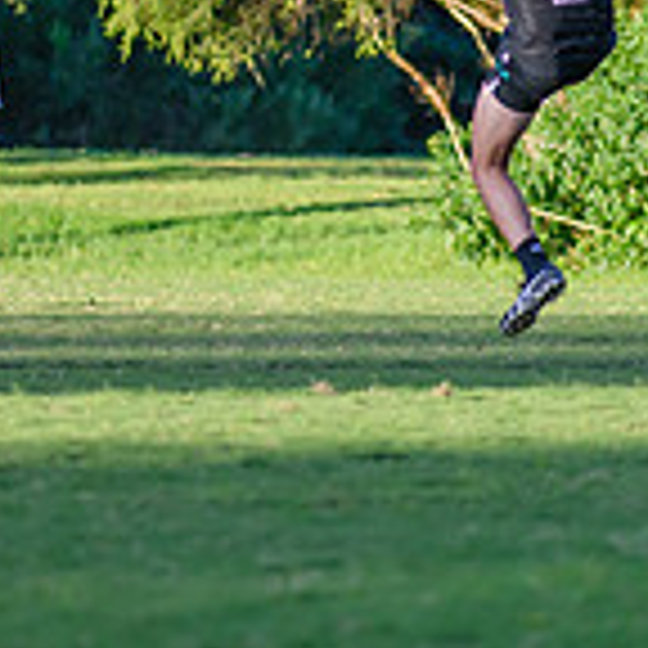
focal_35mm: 608
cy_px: 37
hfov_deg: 2.9
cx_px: 427
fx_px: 12877
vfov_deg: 2.9
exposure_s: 1/2500
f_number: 2.8
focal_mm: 120
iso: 900
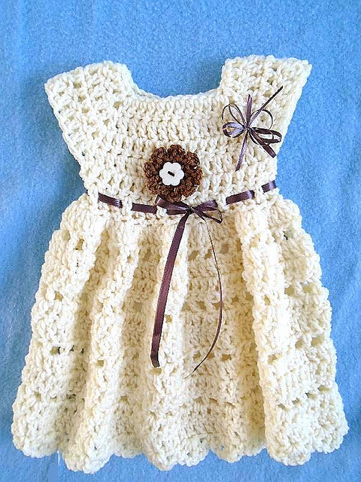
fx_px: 362
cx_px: 180
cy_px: 241
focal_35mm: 26
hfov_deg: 53.1
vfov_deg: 67.3
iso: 100
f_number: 3.2
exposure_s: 1/30
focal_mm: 4.6
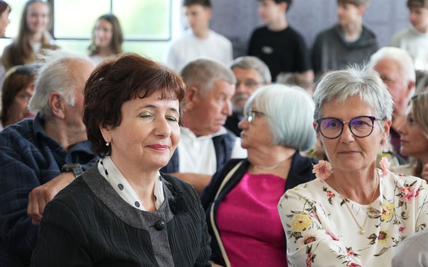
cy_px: 138
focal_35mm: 121
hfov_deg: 17.2
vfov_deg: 10.8
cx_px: 213
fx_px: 1411
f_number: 6.3
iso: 2000
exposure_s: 1/125
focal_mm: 118
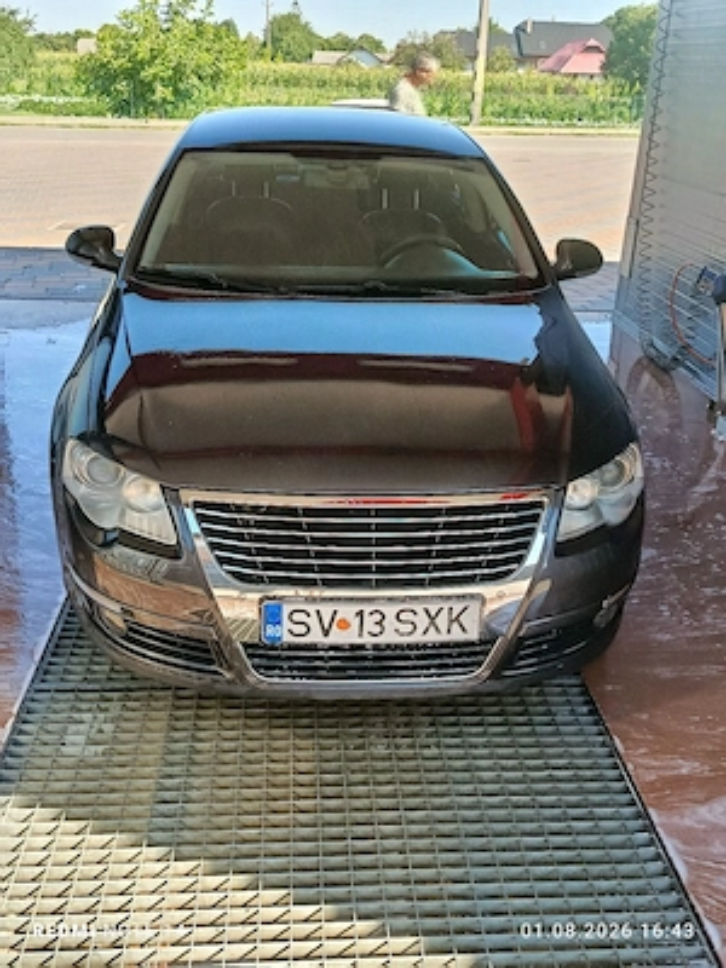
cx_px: 363
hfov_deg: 42.9
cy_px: 484
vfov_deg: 55.4
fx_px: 923
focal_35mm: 33
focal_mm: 5.24
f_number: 1.7
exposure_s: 1/100
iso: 80
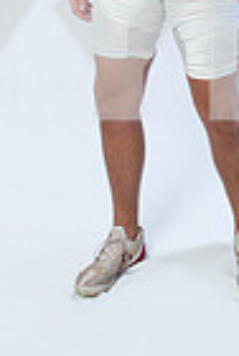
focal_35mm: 93
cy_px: -135
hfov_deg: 14.7
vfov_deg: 19.7
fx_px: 922
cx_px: 186
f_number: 9
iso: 640
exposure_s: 1/250
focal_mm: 29
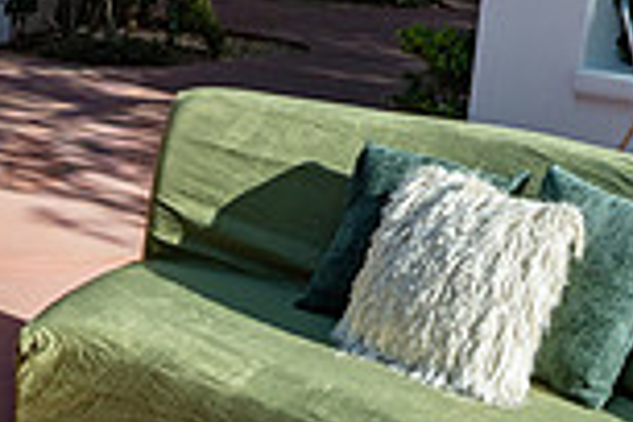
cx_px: 186
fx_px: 1600
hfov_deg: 22.2
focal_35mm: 91
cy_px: 556
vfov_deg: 14.4
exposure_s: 1/320
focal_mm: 24
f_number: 9
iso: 250
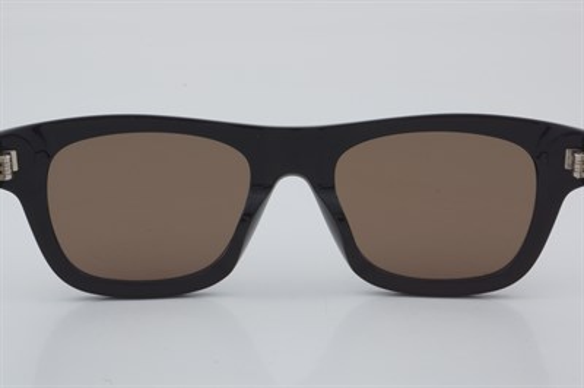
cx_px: 292
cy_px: 194
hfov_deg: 24.6
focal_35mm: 82
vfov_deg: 16.5
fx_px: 1337
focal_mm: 55
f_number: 32
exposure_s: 1/3
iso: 100
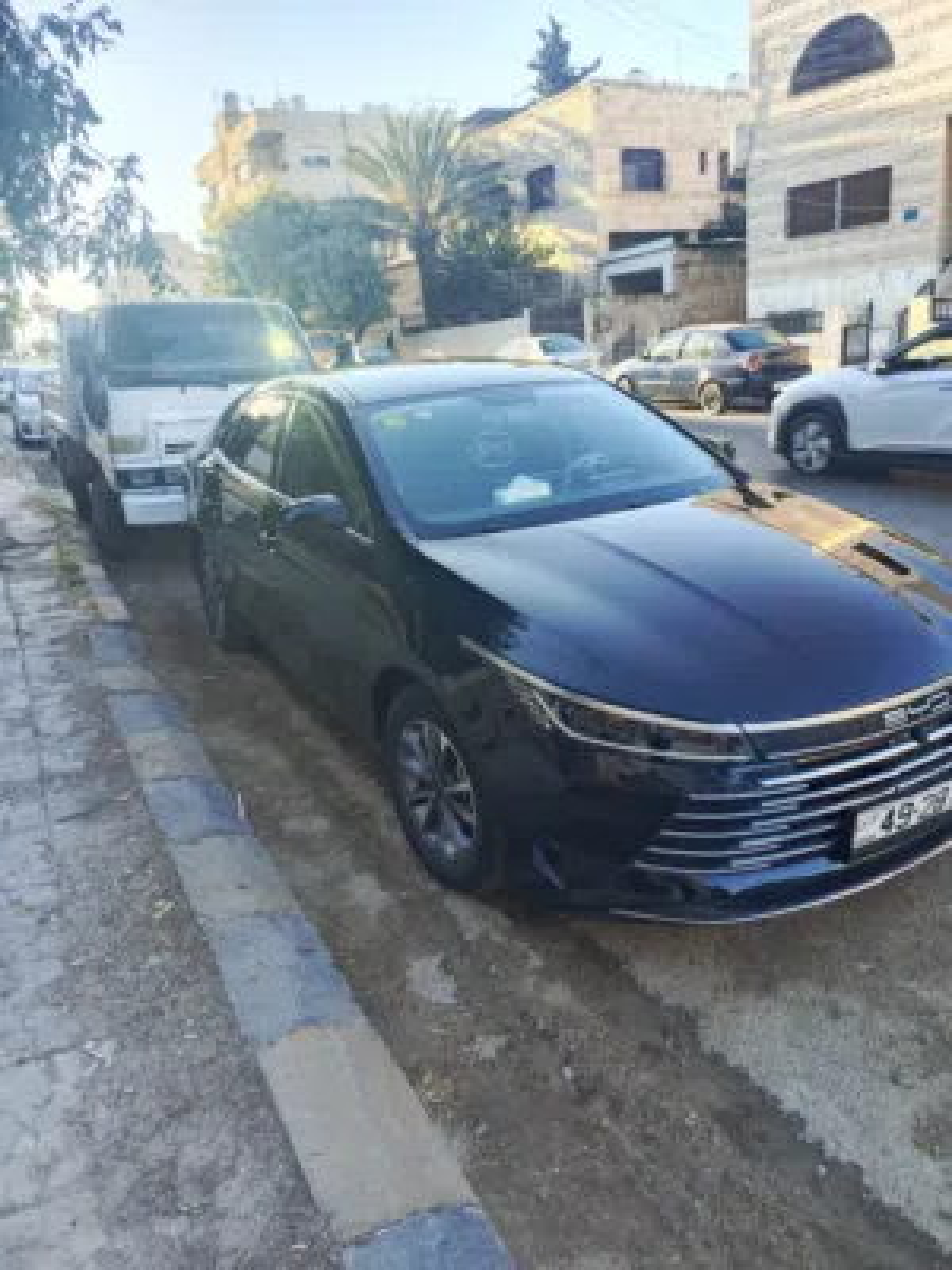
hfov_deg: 58.9
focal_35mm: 23
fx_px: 843
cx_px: 476
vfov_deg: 73.9
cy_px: 635
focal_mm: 5.25
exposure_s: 1/66.7
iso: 235
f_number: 1.7
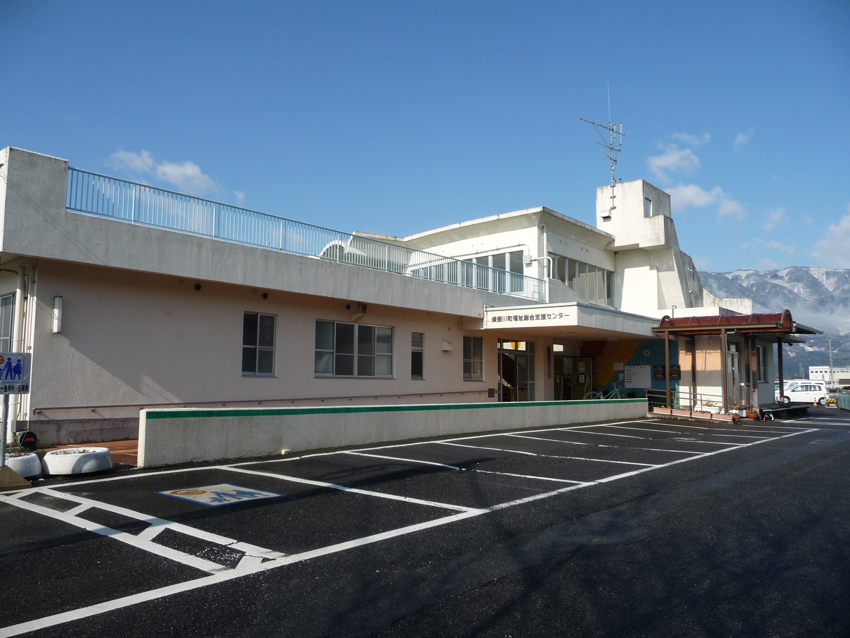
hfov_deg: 63.4
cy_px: 319
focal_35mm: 28
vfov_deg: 49.7
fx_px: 688
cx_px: 425
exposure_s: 1/320
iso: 100
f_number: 8
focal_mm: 4.7
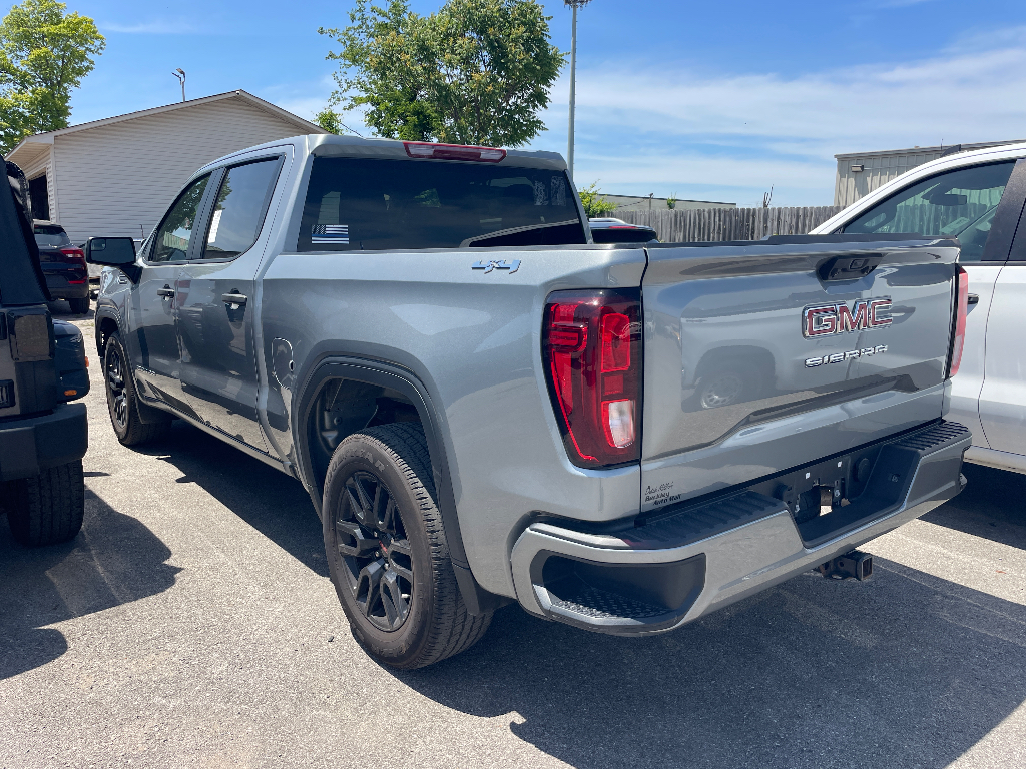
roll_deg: +0.2
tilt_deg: -10.5
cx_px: 513
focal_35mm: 26
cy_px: 384
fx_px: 771
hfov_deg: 67.3
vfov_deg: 53.1
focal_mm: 4.2
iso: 32
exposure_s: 1/2304
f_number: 1.6
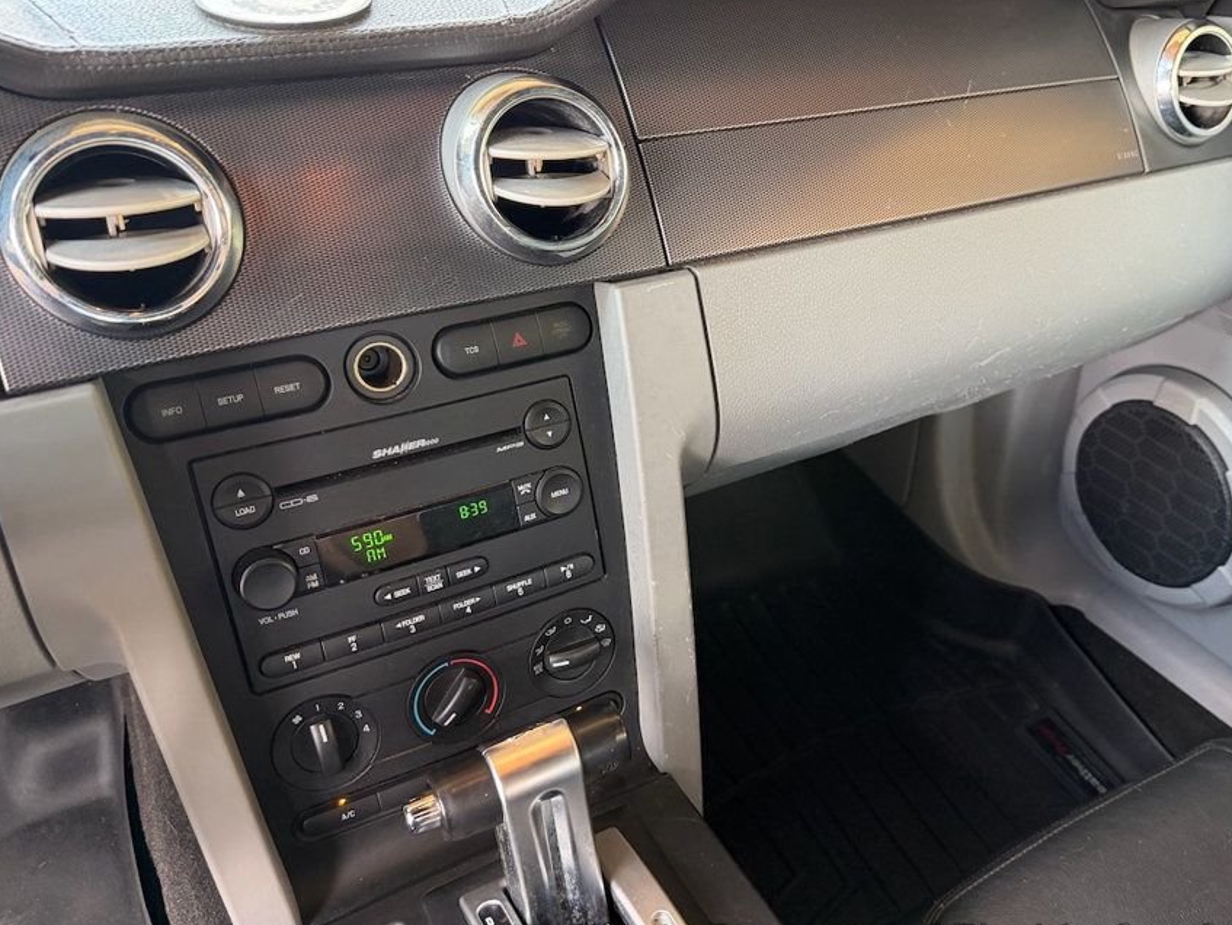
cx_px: 735
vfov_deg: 48.2
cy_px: 433
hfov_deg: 61.2
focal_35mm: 29
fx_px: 1033
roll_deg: -3.7
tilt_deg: -31.0
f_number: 1.78
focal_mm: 6.76
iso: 200
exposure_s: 1/71
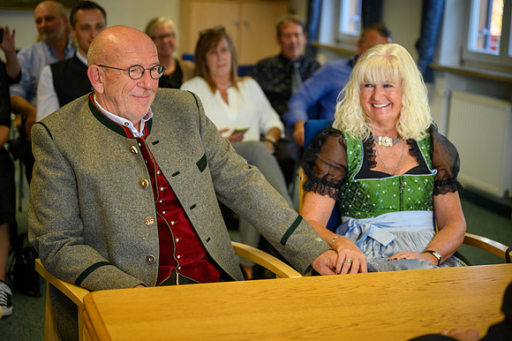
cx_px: 256
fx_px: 895
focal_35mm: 63
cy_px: 170
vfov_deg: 21.5
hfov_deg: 31.9
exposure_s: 1/250
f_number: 2.8
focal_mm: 63
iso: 400
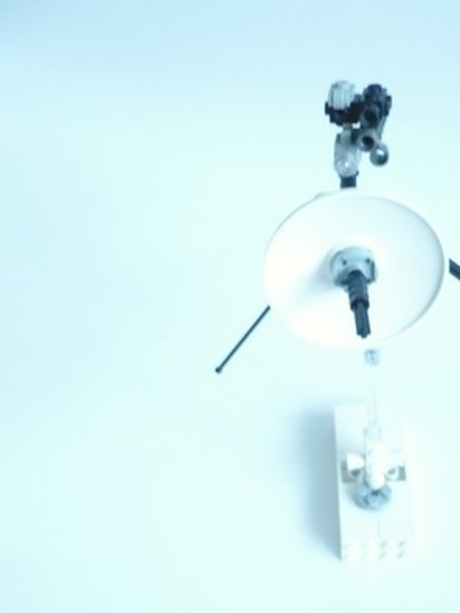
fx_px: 956
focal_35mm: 54
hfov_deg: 26.7
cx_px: 348
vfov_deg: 34.9
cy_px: 441
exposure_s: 1/6
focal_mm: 5.8
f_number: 2.8
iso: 400
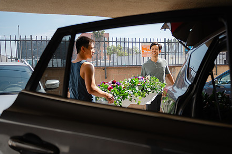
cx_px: 135
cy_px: 89
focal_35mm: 37
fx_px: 238
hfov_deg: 51.7
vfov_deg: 35.8
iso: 100
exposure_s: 1/1250
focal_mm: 28
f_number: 2.8
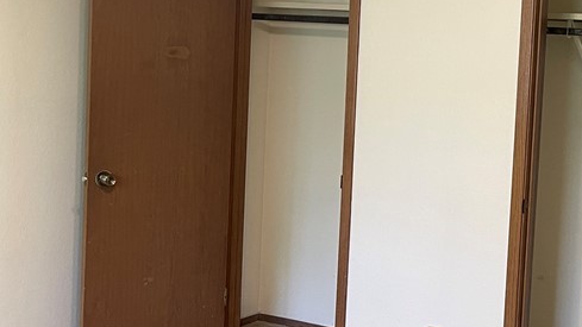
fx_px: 880
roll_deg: -4.3
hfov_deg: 34.1
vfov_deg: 21.0
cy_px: 108
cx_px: 552
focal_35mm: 57
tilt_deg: -3.7
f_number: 1.6
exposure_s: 1/60
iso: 160
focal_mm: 5.1
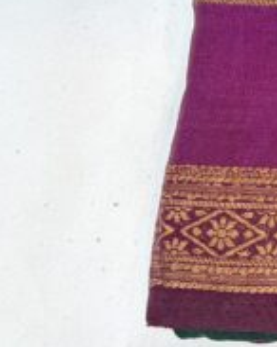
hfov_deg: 10.9
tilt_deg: -74.6
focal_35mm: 111
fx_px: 1139
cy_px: -64
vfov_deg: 16.6
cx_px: 742
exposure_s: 1/50
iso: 160
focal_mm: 5.96
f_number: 1.6
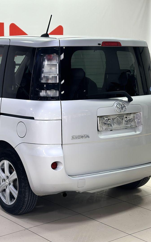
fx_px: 448
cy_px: 121
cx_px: 36
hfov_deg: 19.0
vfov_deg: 30.2
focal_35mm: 68
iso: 125
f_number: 1.78
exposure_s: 1/100
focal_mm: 6.86
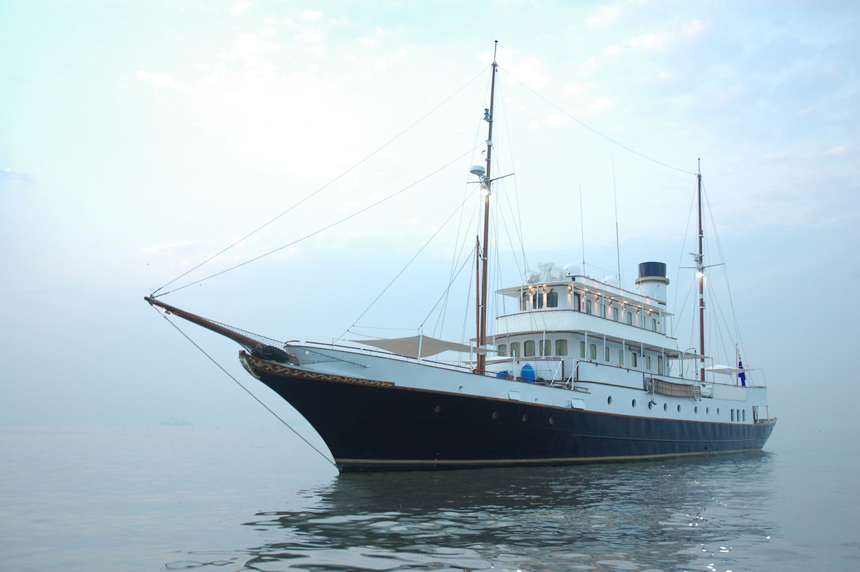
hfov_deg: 51.3
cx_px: 430
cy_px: 286
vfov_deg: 35.4
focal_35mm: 38
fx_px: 895
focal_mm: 25
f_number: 3.8
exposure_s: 1/50
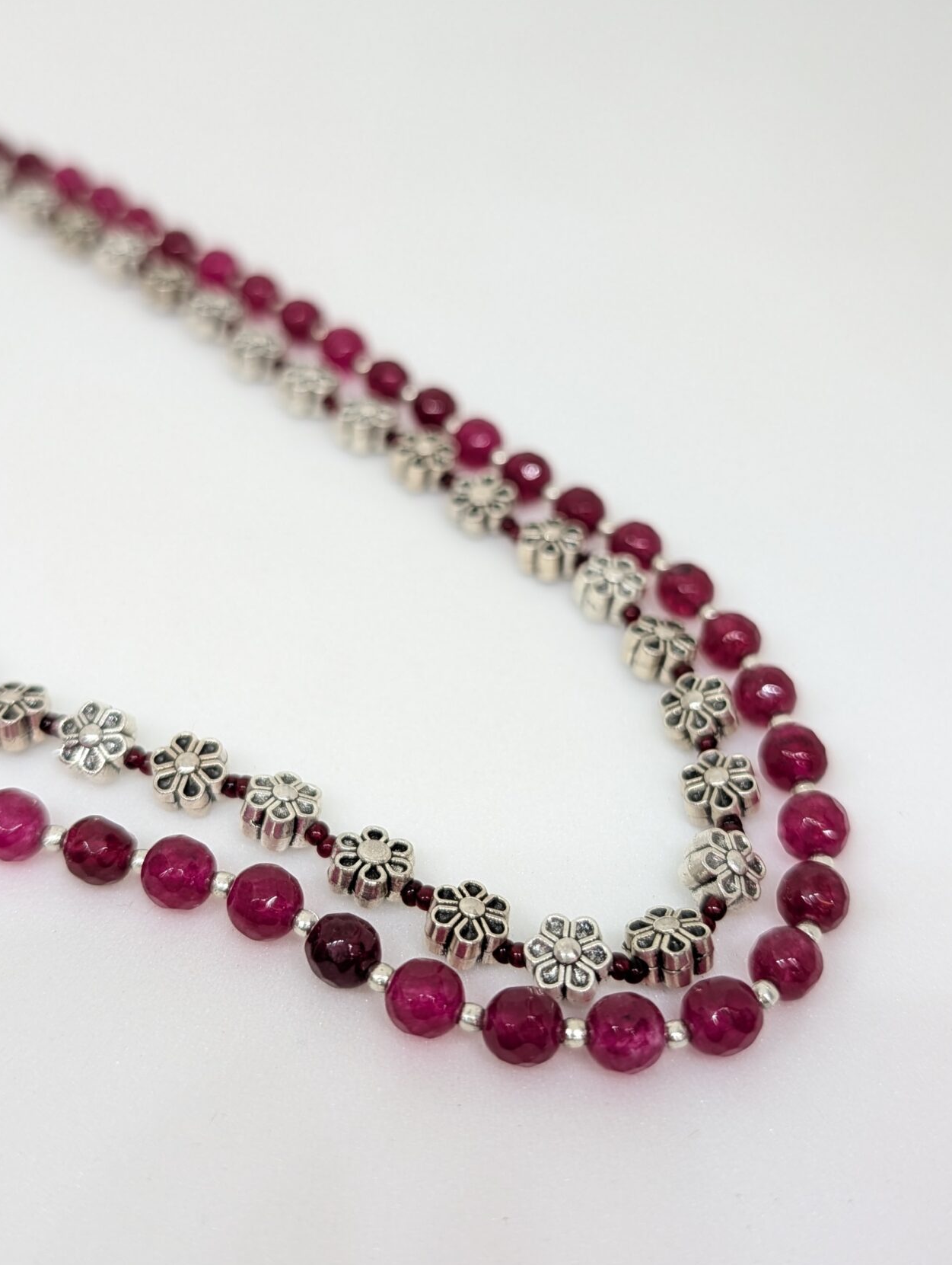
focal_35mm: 37
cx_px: 448
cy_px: 604
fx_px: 1353
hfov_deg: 38.7
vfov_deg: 50.1
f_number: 1.68
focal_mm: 6.9
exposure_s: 1/90
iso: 83
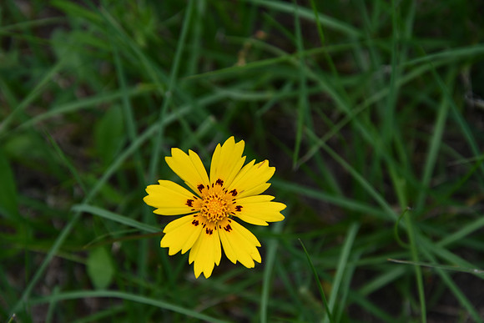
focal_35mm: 157
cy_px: 162
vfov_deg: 8.7
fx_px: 2111
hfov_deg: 13.1
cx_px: 242
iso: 125
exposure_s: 1/320
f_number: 9
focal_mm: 105
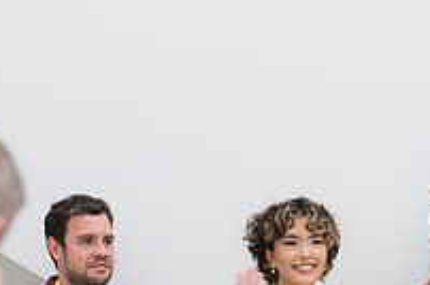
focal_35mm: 469
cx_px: 347
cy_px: 323
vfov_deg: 2.9
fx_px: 5593
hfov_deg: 4.4
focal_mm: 109
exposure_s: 1/160
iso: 160
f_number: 4
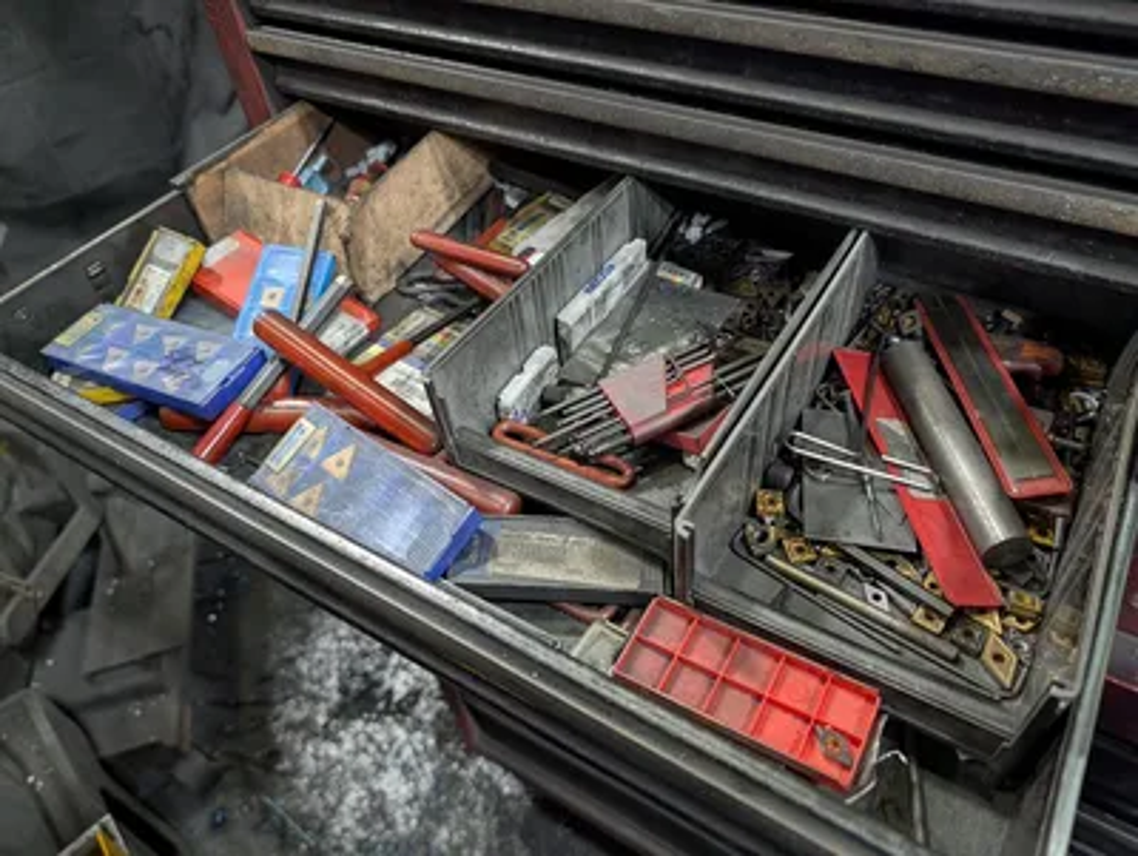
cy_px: 428
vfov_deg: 56.9
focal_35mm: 24
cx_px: 569
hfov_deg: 71.5
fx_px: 790
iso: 568
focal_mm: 6.9
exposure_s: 1/120
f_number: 1.68
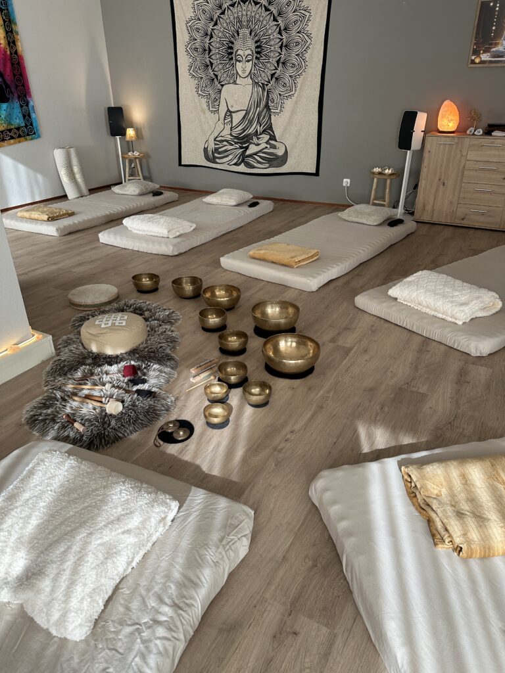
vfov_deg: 71.6
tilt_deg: -26.4
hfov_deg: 56.8
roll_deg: +1.2
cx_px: 252
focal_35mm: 24
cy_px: 336
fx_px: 467
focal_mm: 6.86
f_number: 1.78
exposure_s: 1/64
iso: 100
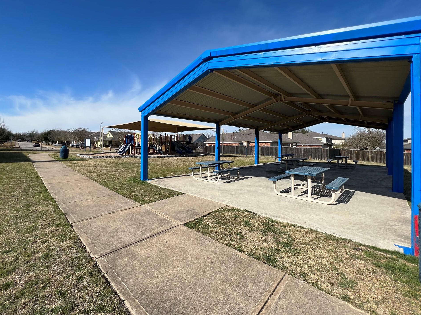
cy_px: 147
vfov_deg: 85.6
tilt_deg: -1.0
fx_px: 170
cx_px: 196
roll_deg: +0.3
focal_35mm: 14
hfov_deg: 101.9
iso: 32
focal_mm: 1.57
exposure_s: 1/1815
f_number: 1.8
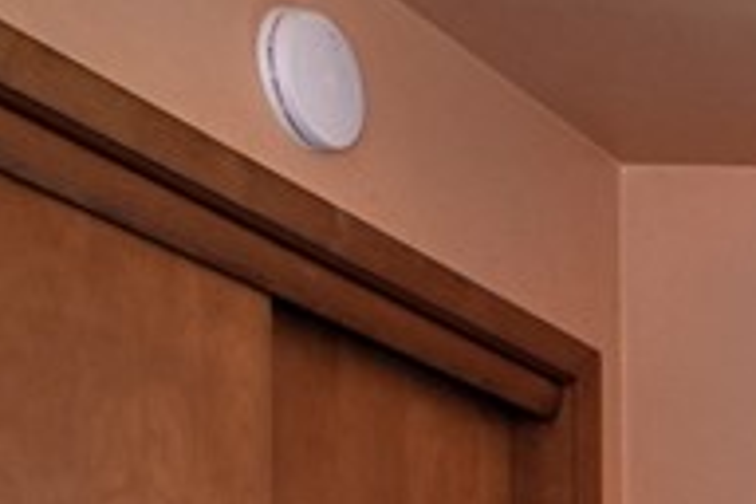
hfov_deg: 14.7
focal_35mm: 102
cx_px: 1693
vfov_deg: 12.2
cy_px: 941
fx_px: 2142
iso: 500
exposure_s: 1/60
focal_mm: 12
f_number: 4
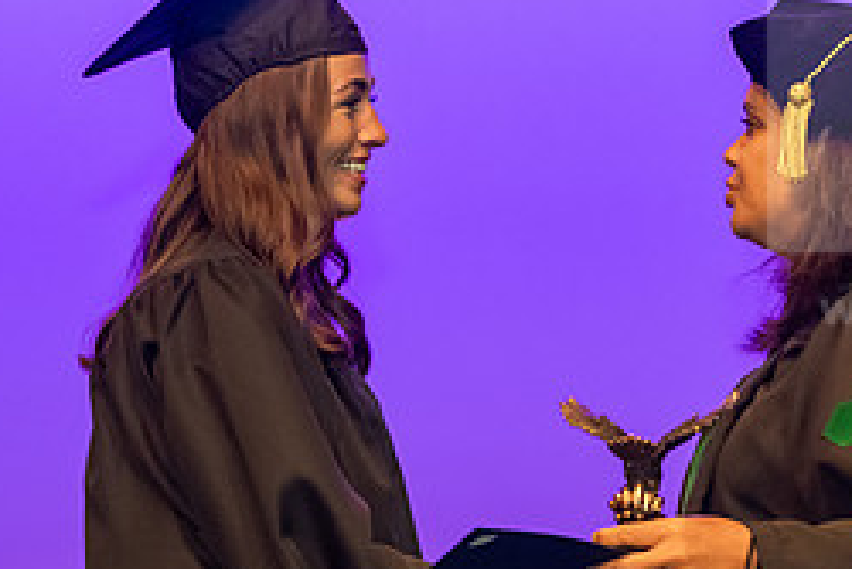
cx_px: 665
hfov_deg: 9.8
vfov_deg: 6.6
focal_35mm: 209
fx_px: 4949
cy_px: 380
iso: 3200
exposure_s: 1/200
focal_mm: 90
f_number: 4
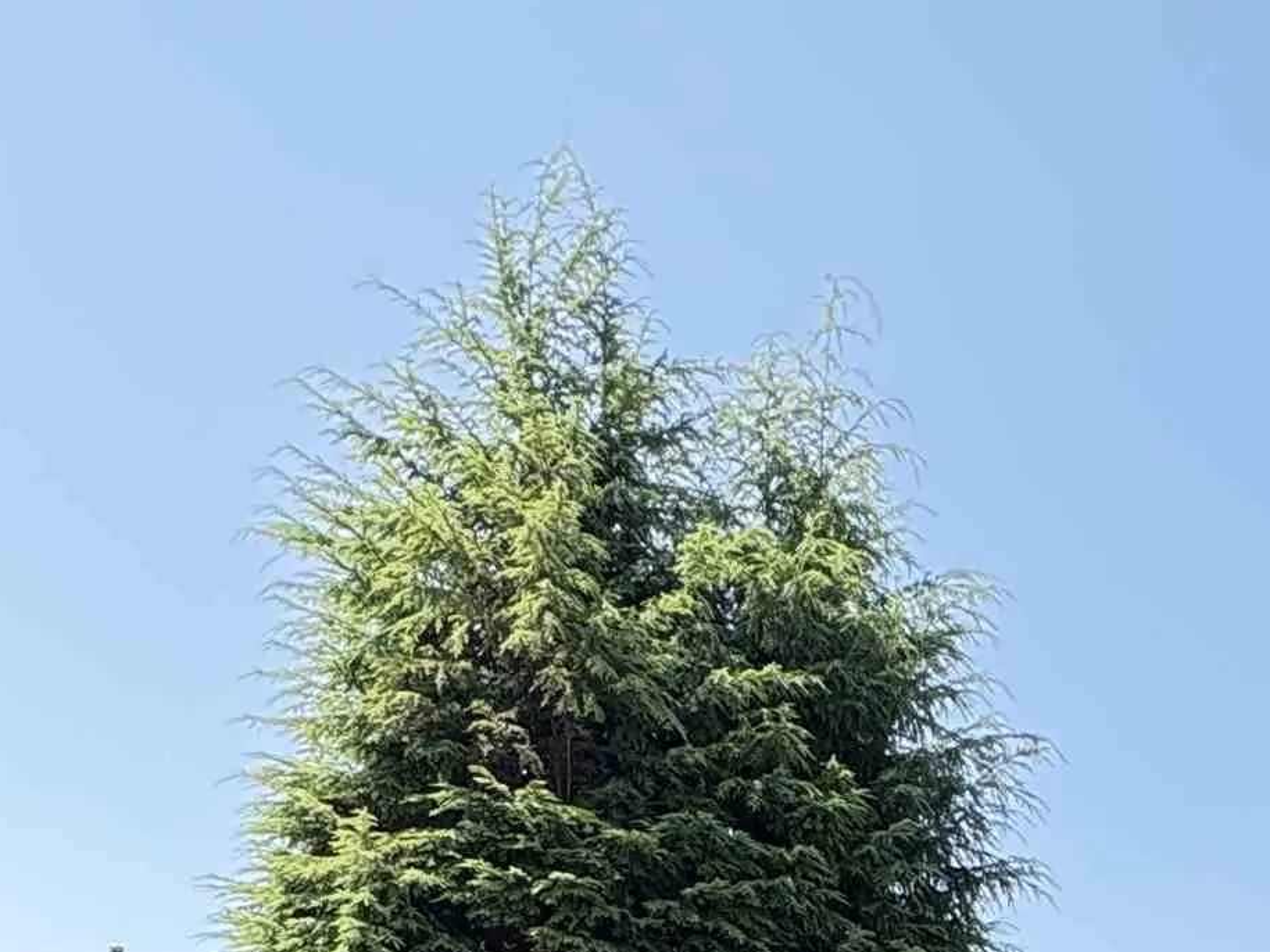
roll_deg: -2.6
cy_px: 1572
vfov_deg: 22.6
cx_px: 1017
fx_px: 1724
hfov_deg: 38.9
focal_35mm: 47
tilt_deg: -5.1
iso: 64
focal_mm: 2.22
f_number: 2.2
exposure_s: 1/255
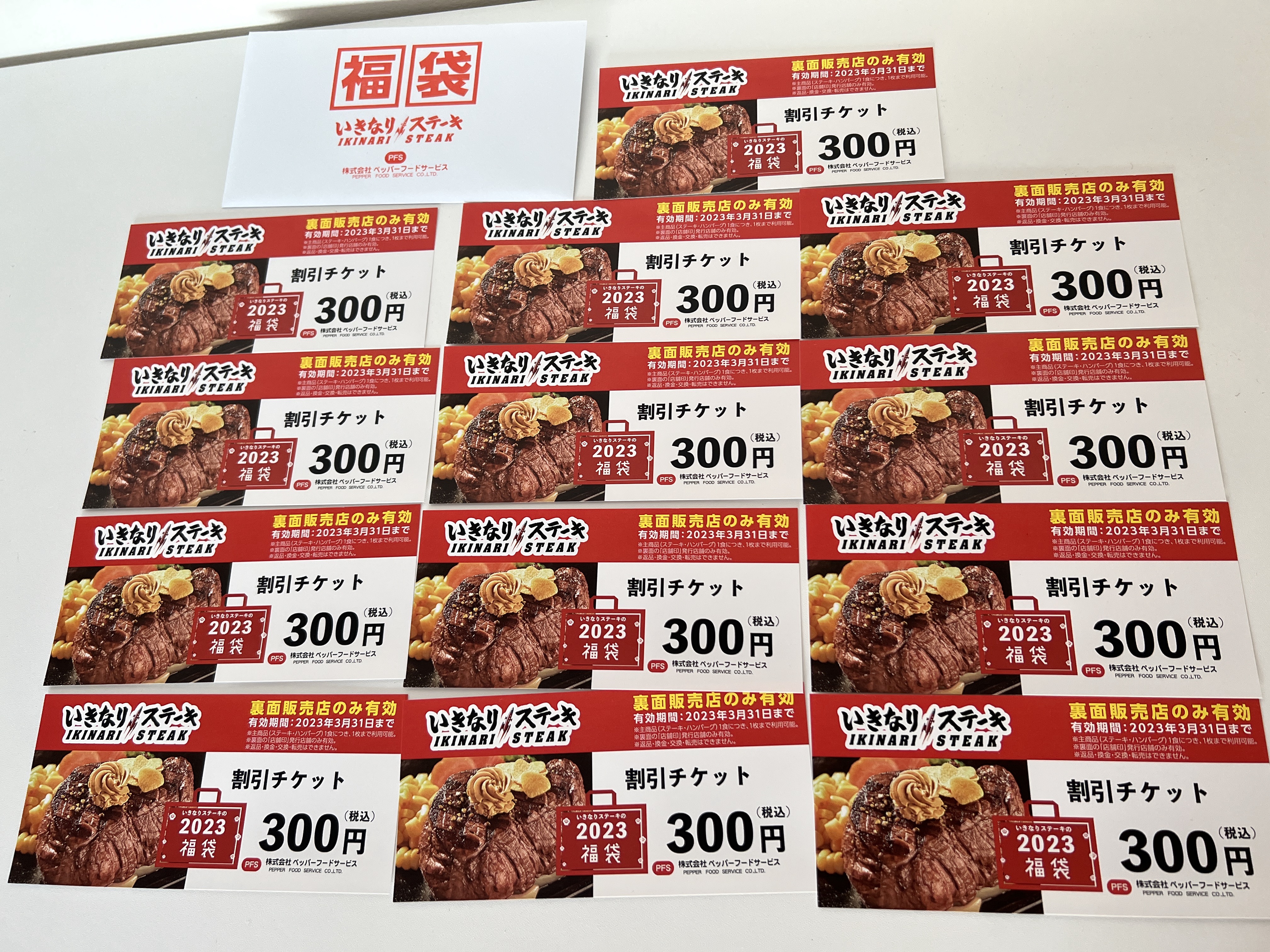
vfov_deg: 53.1
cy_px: 476
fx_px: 954
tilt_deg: -70.8
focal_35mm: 26
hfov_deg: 67.3
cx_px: 635
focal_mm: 5.7
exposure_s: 1/121
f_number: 1.5
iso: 125
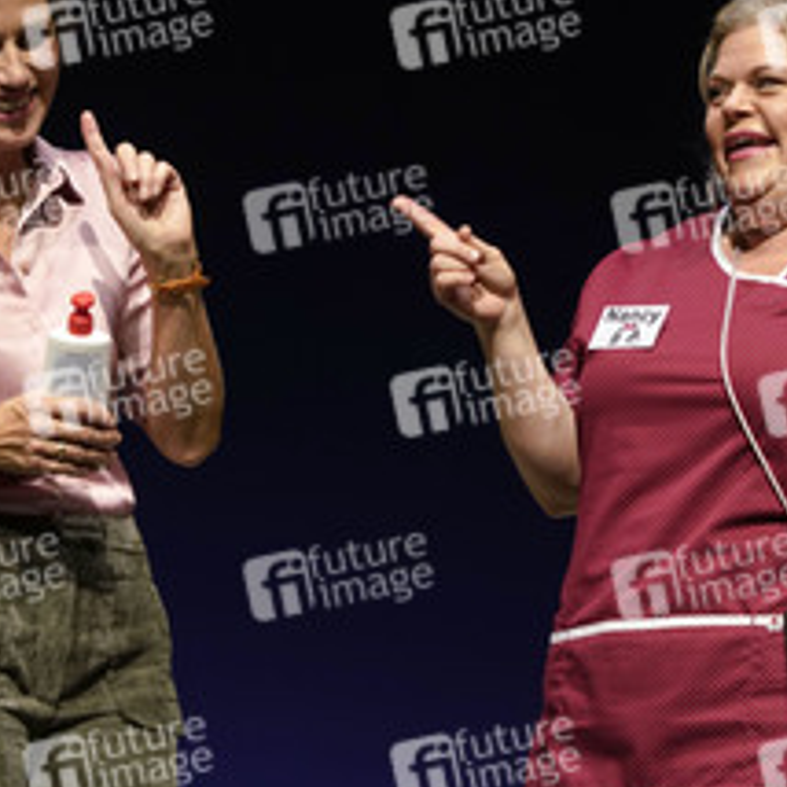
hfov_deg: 8.7
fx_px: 5196
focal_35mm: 202
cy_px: 302
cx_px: 388
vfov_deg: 8.7
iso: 1600
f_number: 5.6
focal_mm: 113
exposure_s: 1/200
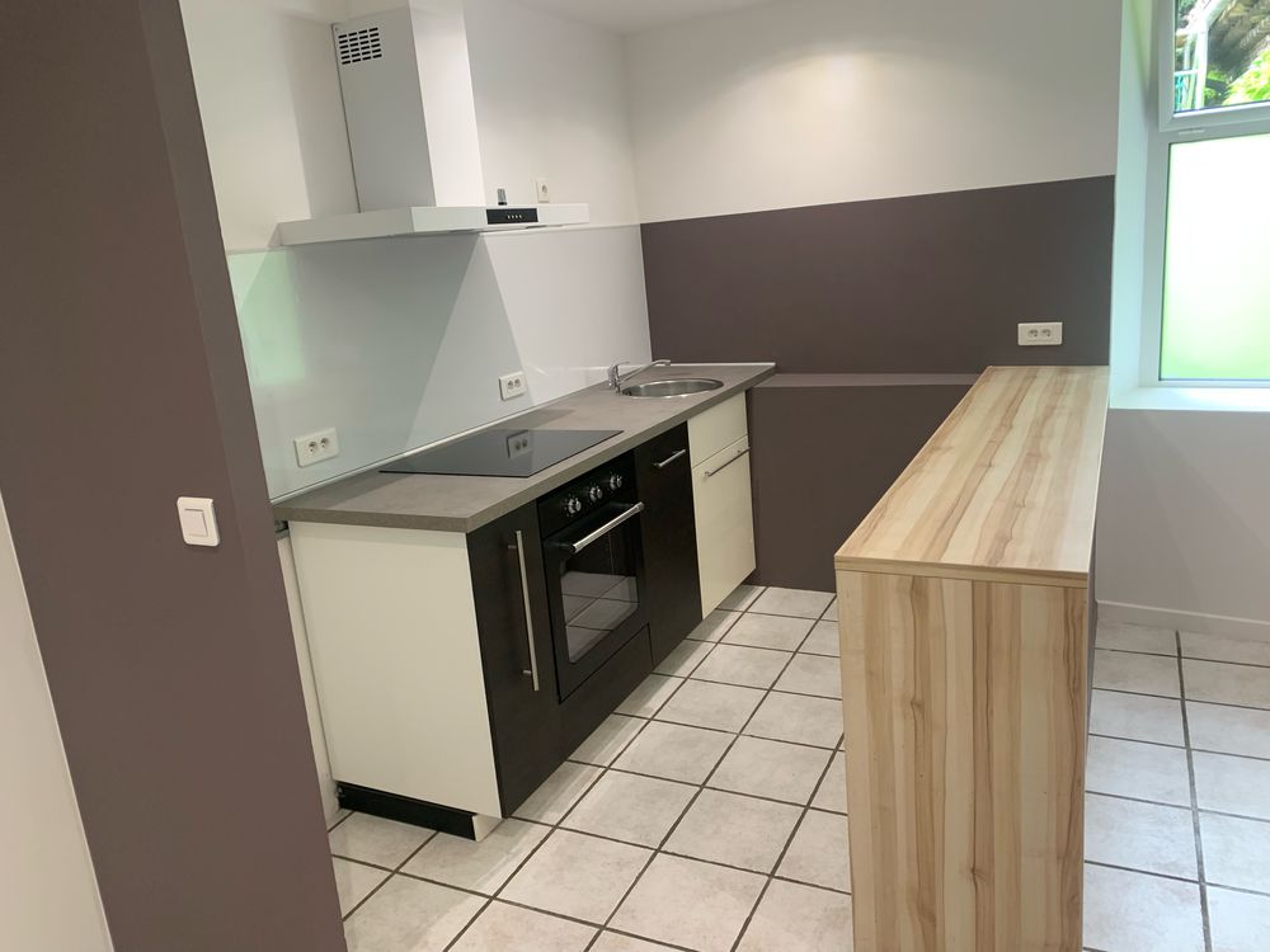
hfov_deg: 67.3
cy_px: 476
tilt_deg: -12.0
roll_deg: +4.8
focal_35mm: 26
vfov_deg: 53.1
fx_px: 954
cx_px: 635
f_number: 1.8
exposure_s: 1/60
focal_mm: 4.25
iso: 100
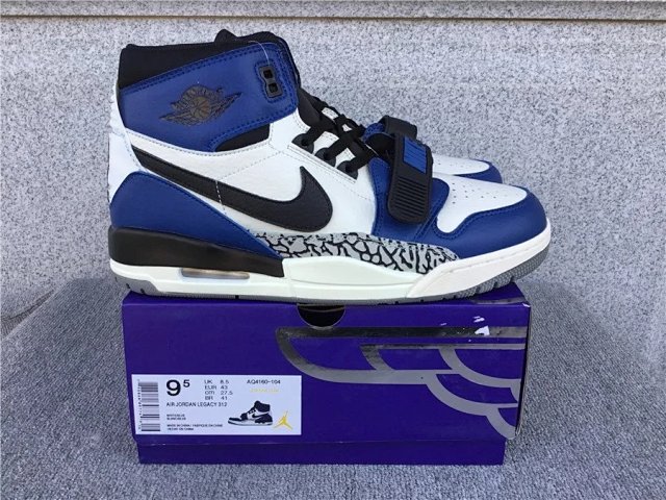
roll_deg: +0.1
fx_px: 596
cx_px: 333
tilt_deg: -19.4
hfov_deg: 58.4
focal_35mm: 31
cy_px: 250
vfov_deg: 45.4
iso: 25
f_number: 2.4
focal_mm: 3.3
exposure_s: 1/100
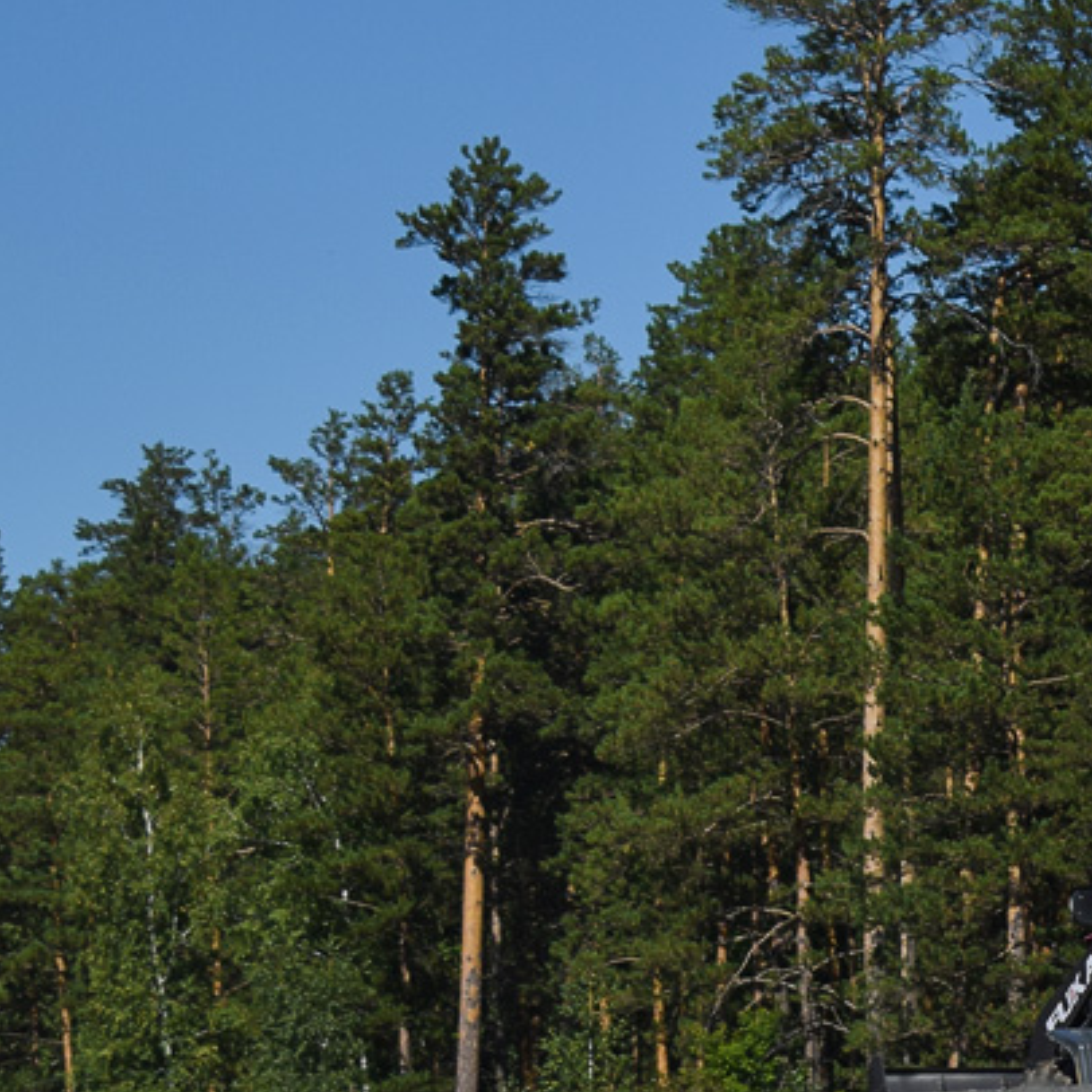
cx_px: 1329
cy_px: 686
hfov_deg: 9.5
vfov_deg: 9.7
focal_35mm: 181
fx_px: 6460
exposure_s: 1/1000
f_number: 6.3
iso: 100
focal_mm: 48
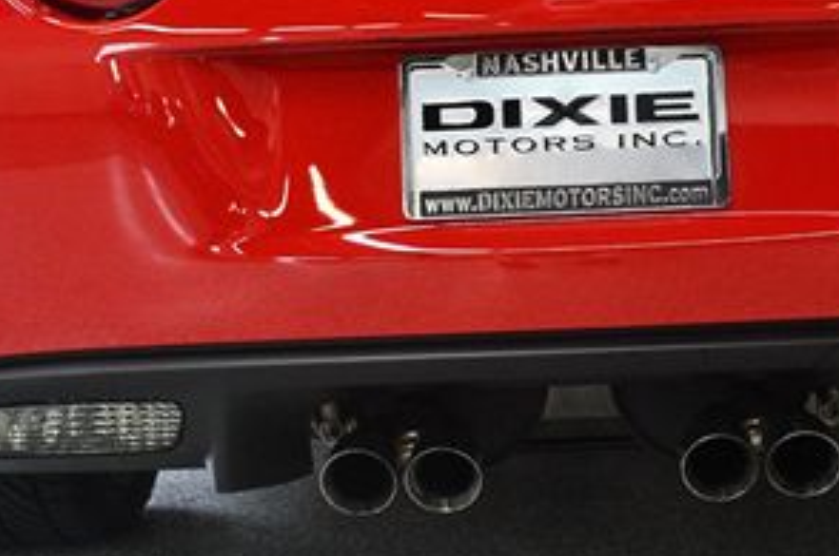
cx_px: 562
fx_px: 1978
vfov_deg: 15.9
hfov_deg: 23.8
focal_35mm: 85
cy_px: 131
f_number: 3.8
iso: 2800
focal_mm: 26
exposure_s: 1/125
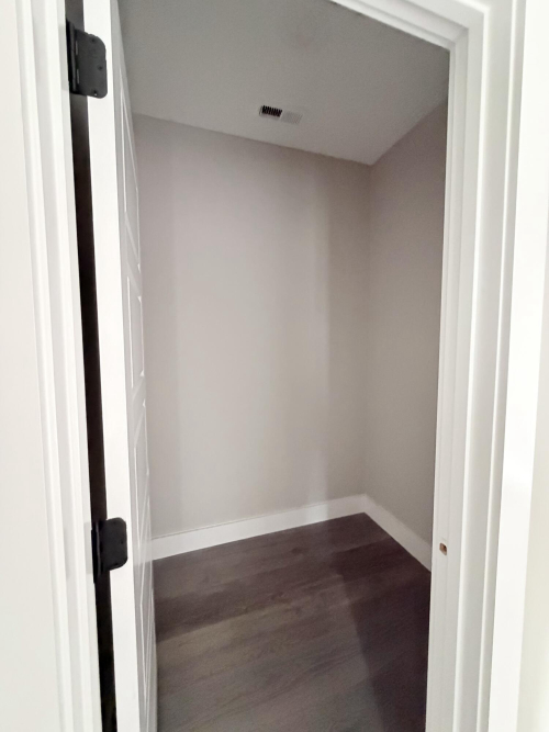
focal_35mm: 14
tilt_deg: -3.1
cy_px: 366
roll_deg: -0.4
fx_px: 296
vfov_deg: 102.1
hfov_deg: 85.7
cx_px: 274
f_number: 2.2
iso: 1250
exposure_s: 1/60
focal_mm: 2.22
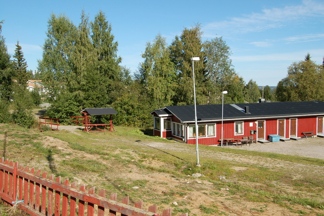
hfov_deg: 55.2
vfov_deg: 38.3
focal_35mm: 34
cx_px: 162
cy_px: 108
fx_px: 310
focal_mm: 23
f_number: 9
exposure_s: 1/320
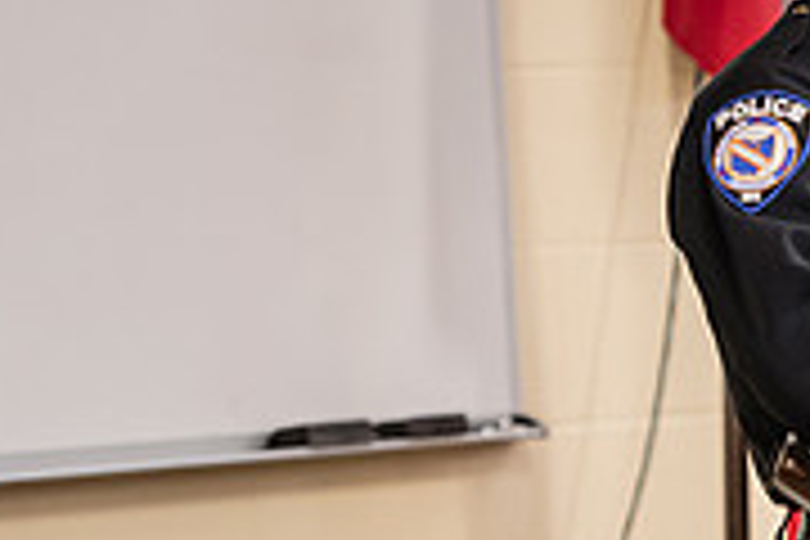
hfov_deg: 5.3
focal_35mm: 387
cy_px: 241
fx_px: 8707
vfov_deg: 3.6
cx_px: 878
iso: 1600
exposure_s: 1/200
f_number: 2.8
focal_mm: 120
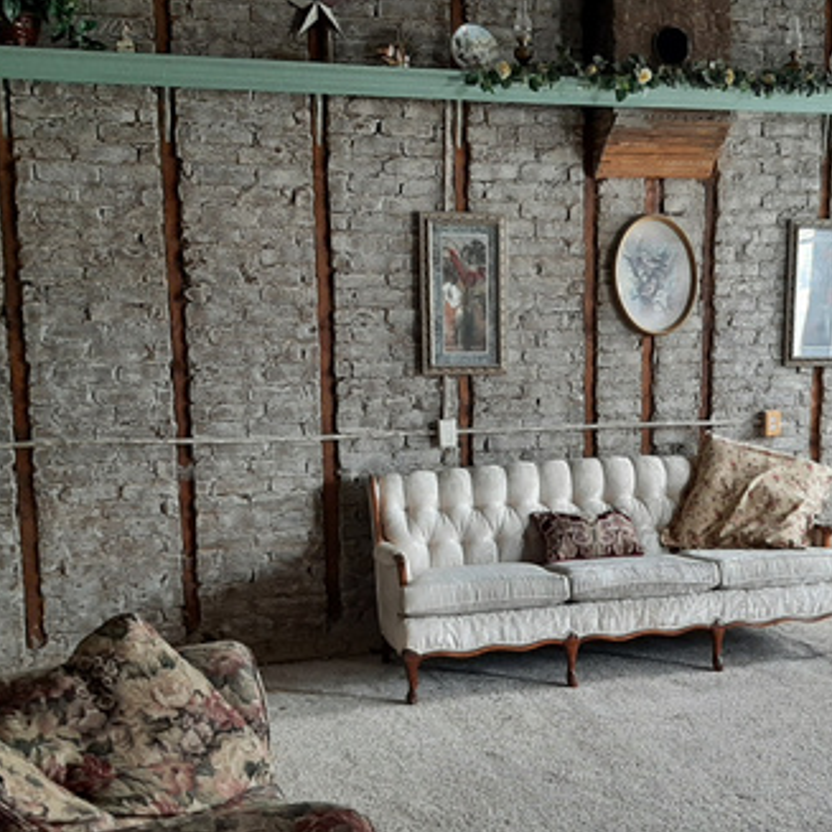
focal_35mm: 45
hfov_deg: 37.0
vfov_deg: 37.4
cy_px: 486
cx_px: 572
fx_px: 1224
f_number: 1.7
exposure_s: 1/60
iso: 160
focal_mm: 3.93
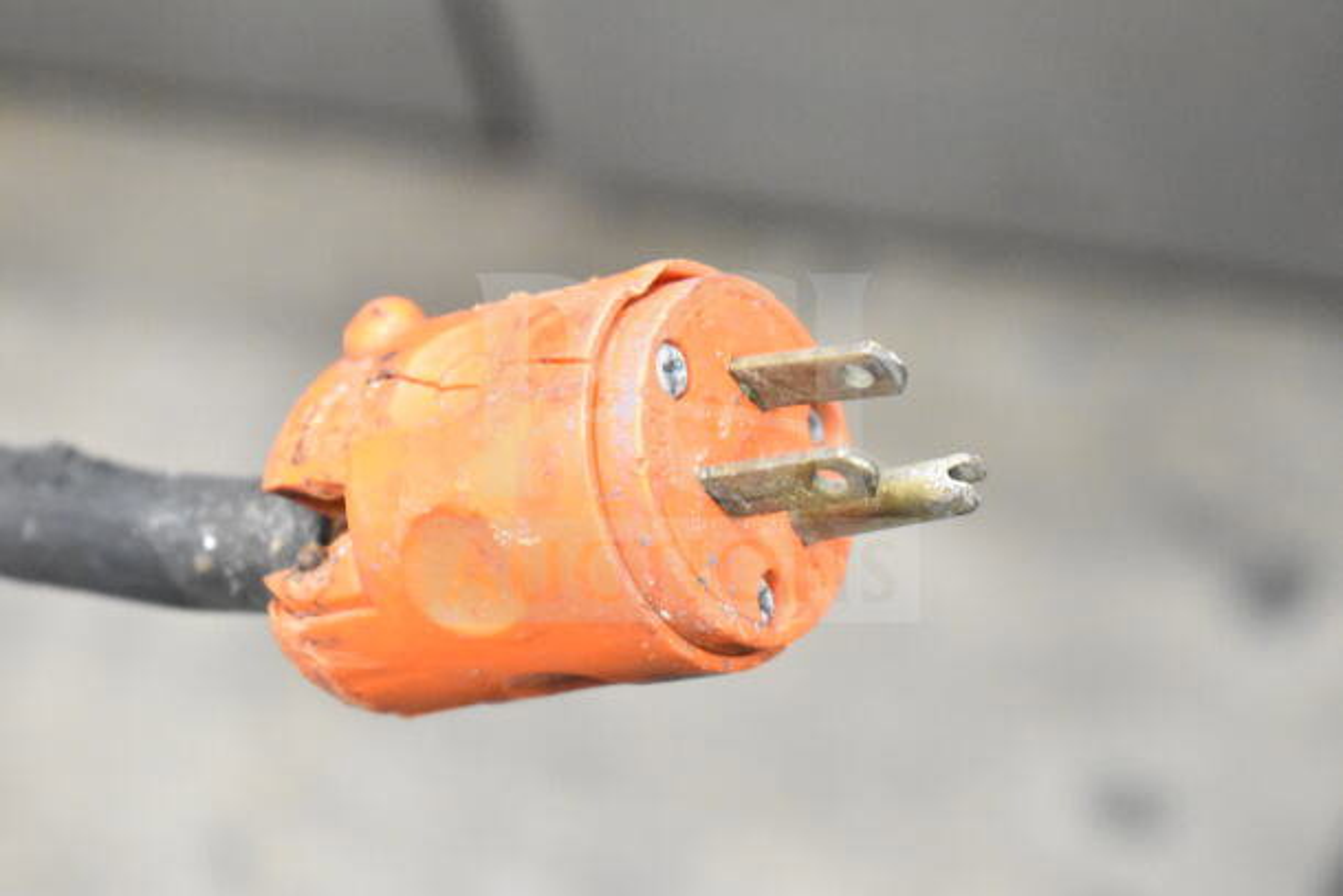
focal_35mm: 82
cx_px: 672
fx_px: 3078
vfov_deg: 16.6
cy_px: 448
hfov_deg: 24.6
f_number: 5.6
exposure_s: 1/100
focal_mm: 55
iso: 11400
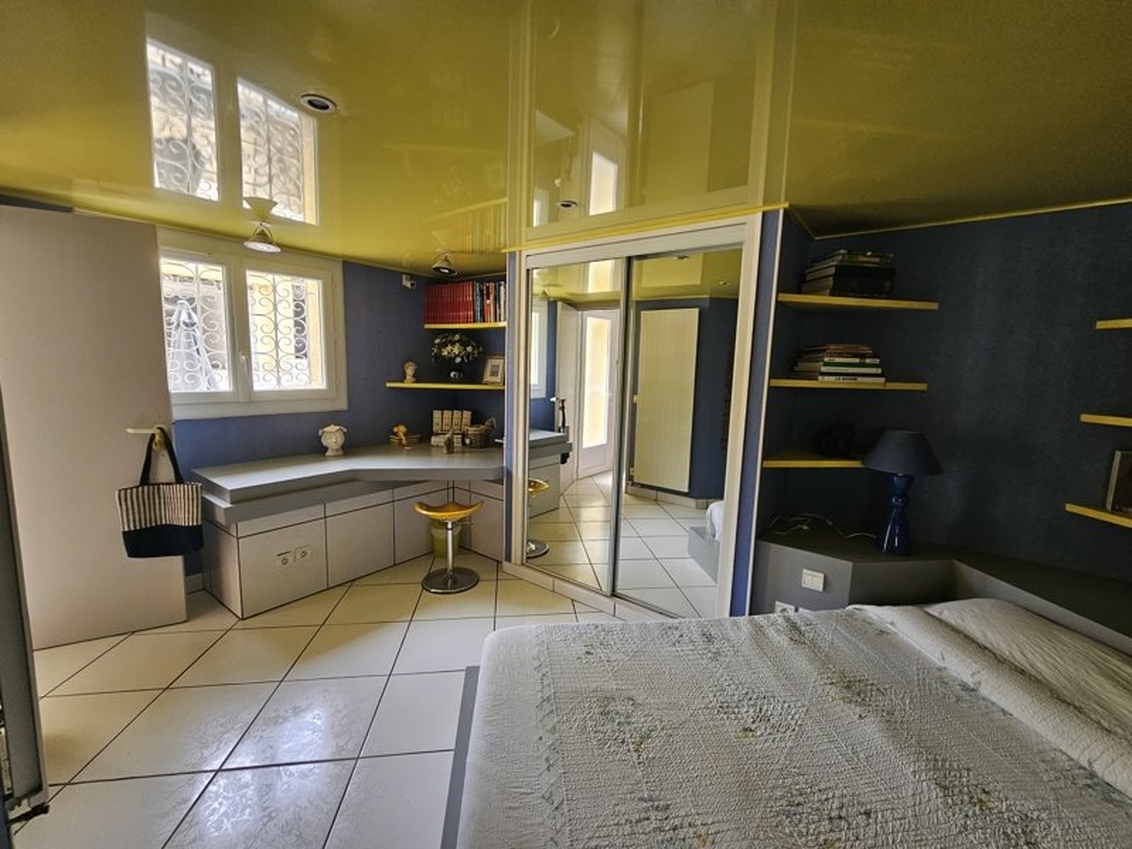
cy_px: 424
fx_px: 425
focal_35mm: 13
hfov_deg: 106.2
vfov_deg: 89.9
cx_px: 566
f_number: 2.2
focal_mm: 2.2
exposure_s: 1/70.8
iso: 200
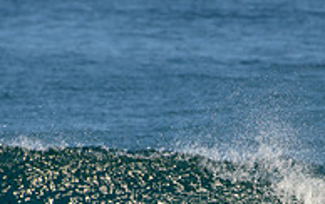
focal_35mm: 1865
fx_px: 16548
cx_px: 99
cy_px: 250
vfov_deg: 0.7
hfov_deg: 1.1
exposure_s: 1/2000
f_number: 5.6
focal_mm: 500
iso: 400
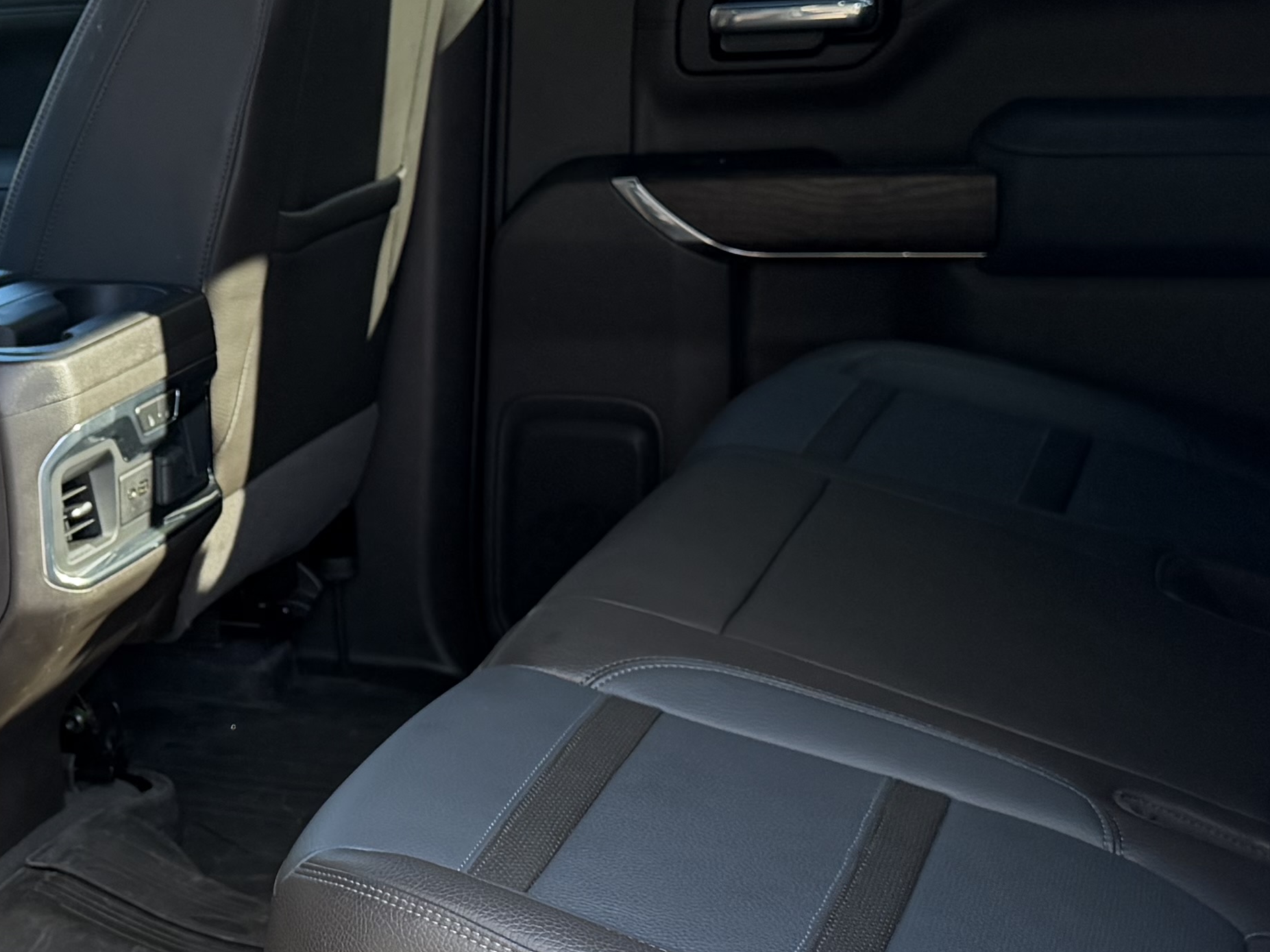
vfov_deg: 19.8
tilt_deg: -17.1
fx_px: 2714
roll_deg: +3.6
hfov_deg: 25.3
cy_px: 642
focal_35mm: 74
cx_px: 51
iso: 80
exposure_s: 1/329
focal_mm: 6.76
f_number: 1.78
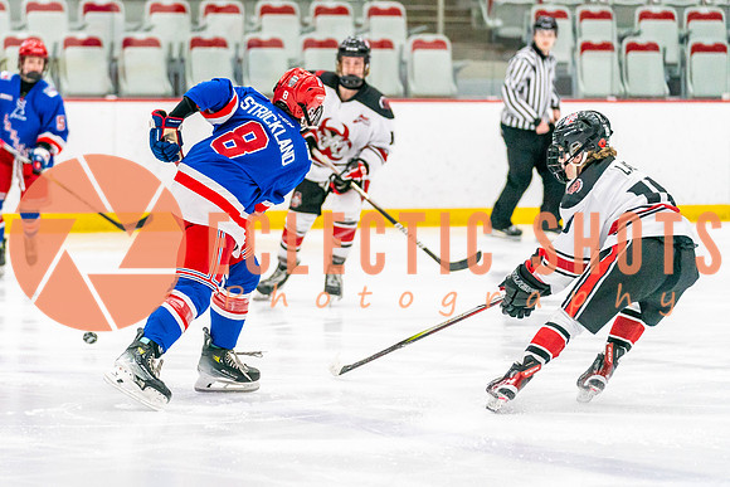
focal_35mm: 199
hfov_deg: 10.3
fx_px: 4038
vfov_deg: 6.9
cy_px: 252
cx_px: 241
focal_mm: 136
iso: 3200
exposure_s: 1/1250
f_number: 2.8
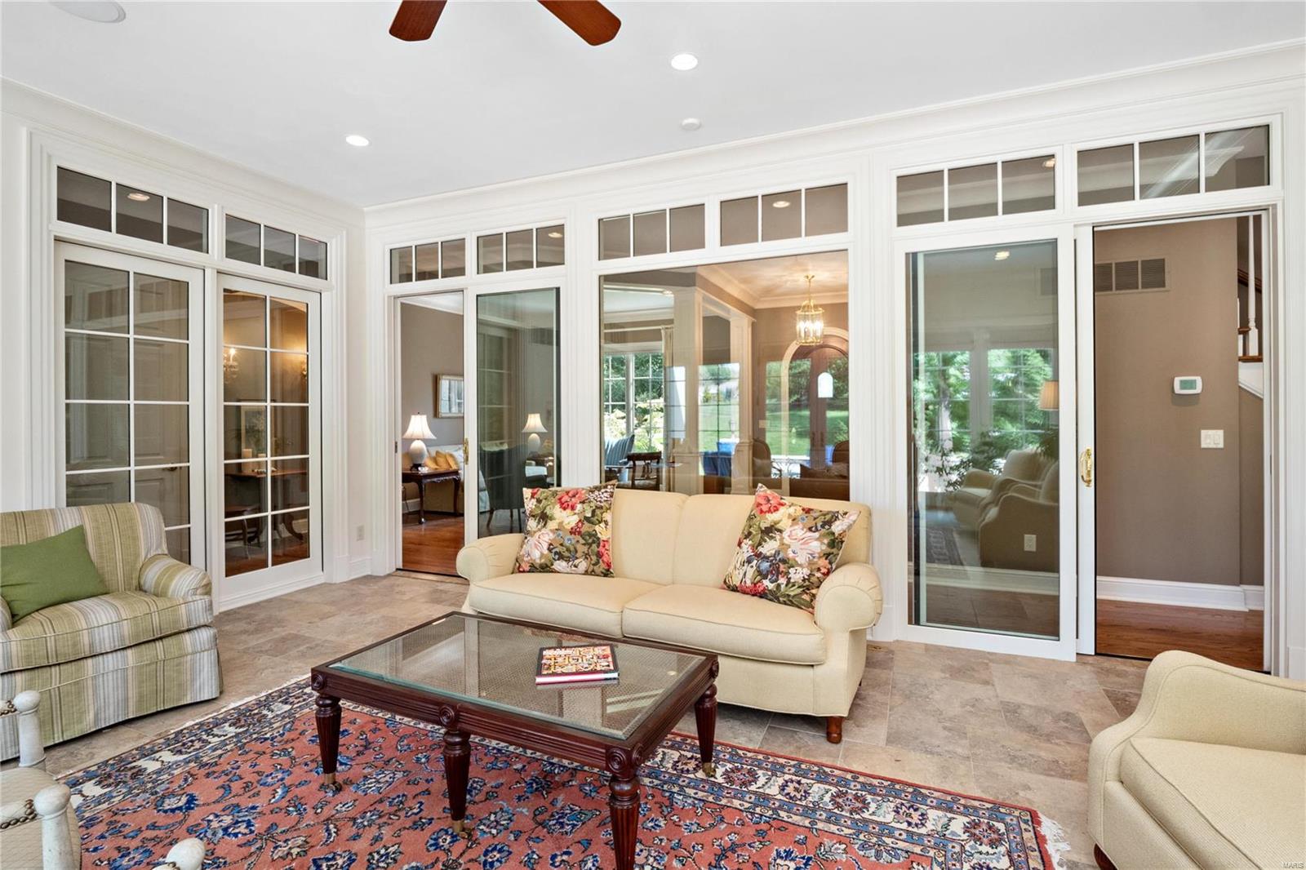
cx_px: 653
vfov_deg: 73.7
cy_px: 435
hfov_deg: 96.7
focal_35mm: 16
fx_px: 580
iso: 400
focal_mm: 8
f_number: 9
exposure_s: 1/15
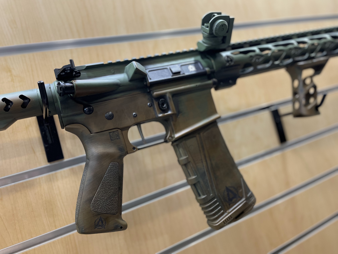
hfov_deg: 67.3
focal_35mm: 26
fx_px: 254
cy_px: 127
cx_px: 169
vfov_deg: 53.1
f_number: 1.6
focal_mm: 4.2
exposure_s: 1/60
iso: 160
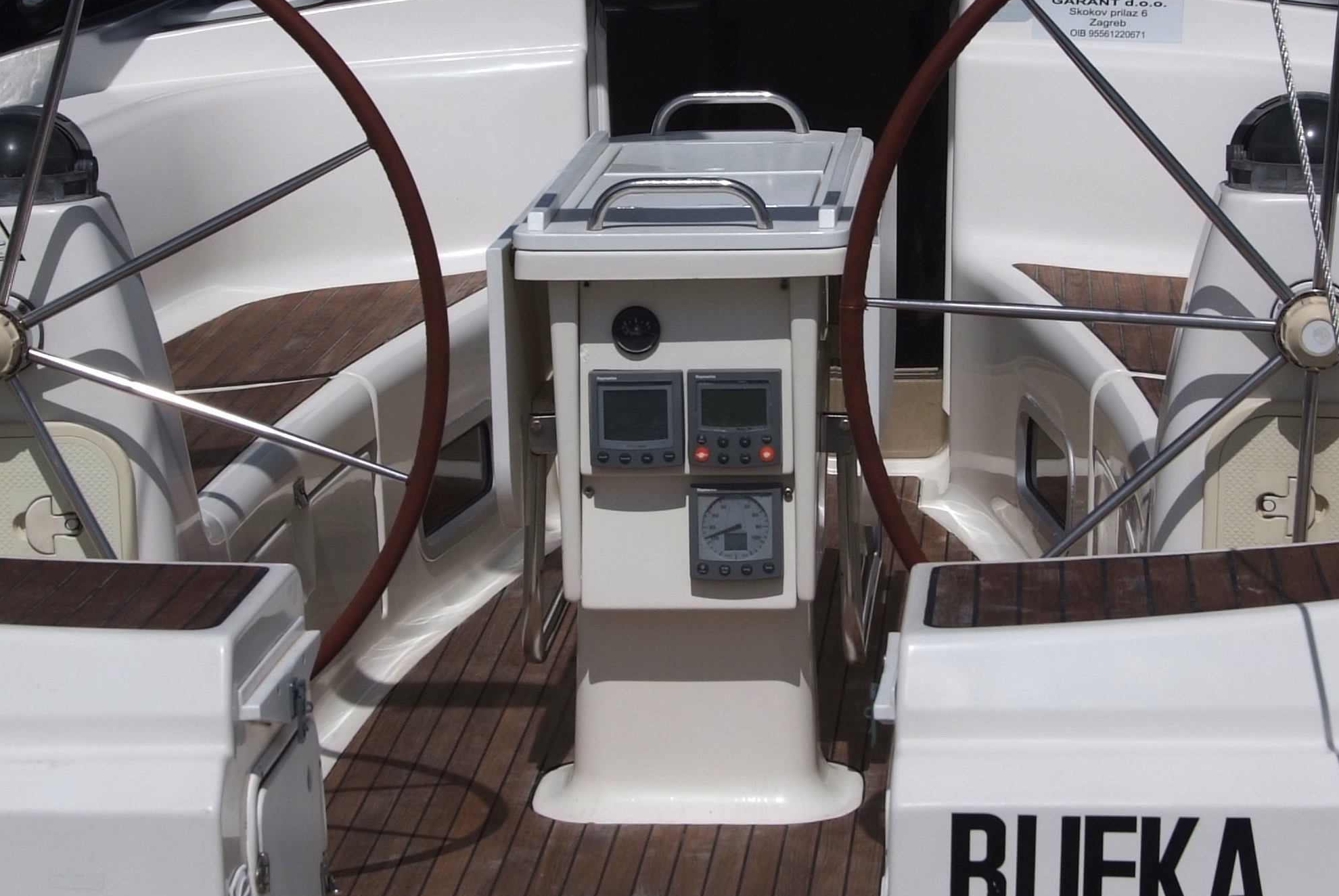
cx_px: 735
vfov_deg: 12.0
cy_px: 375
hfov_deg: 17.9
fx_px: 4244
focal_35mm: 114
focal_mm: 35
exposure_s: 1/1800
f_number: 7.1
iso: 100
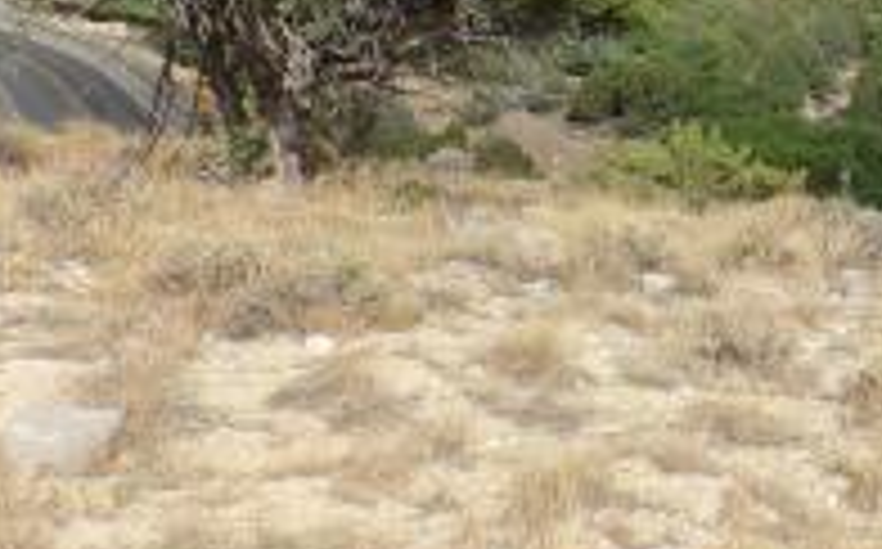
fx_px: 2161
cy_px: -176
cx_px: 1278
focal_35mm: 90
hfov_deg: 20.2
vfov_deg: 13.9
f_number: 7.52
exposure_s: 1/250
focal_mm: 4.7
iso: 100
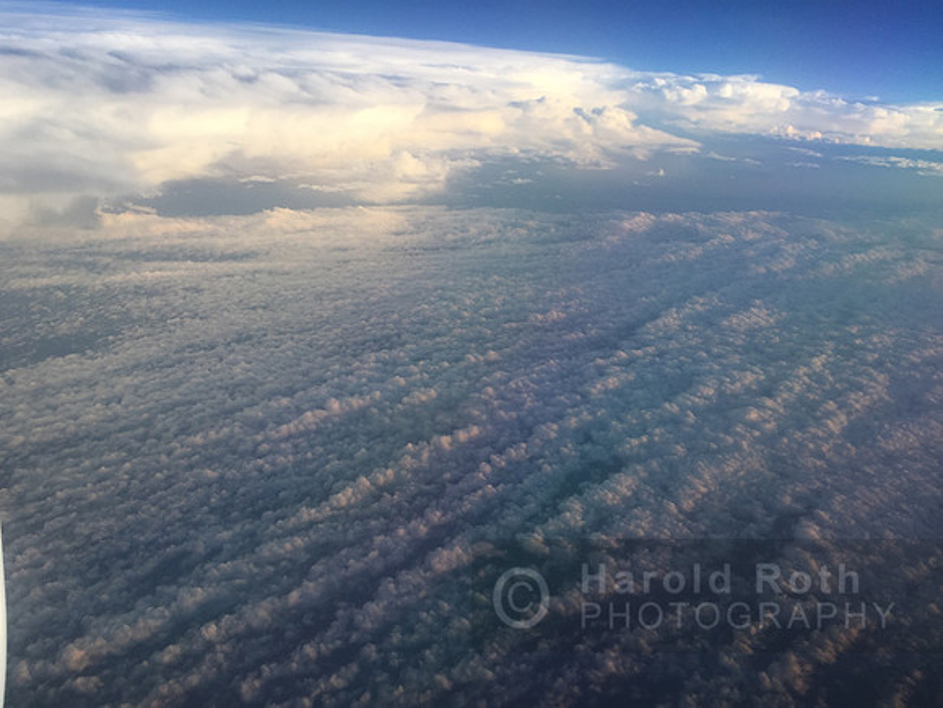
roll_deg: -4.0
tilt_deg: -18.7
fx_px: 790
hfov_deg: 61.7
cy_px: 354
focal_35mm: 29
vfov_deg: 48.2
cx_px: 472
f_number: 2.2
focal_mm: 4.15
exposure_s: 1/1199
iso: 32
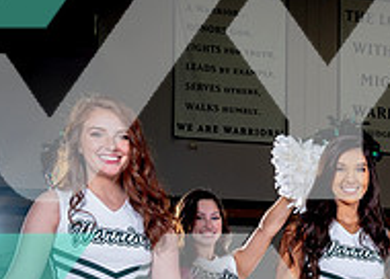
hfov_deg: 23.0
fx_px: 876
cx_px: 468
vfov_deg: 17.1
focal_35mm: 79
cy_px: 352
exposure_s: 1/125
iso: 125
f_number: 8
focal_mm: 24
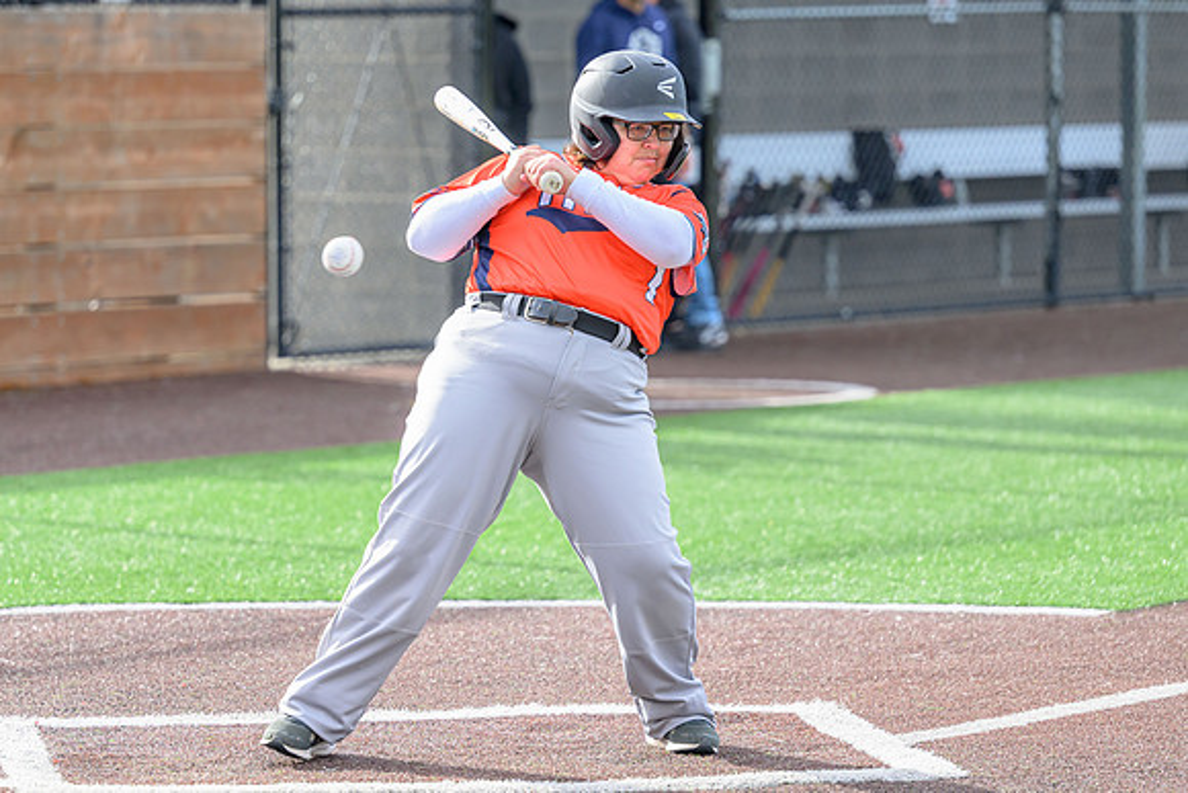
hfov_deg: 11.5
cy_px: 380
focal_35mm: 178
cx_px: 459
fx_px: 5873
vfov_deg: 7.7
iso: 640
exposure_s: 1/2000
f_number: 2.8
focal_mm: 130
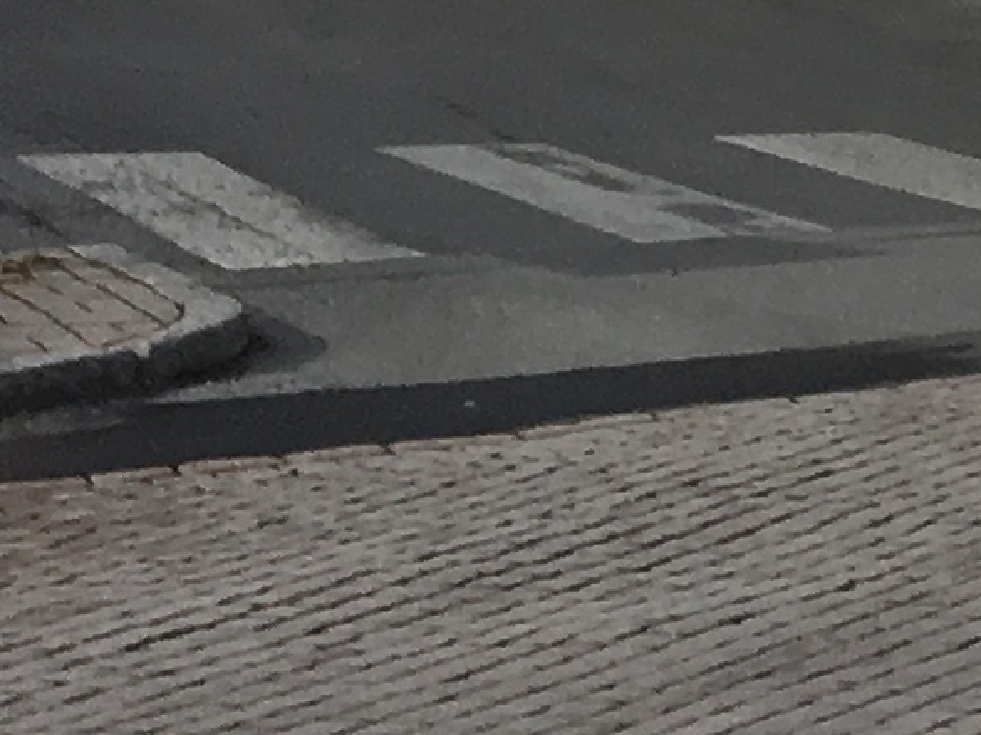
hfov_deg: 8.2
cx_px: 3082
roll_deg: +0.0
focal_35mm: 200
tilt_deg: +4.0
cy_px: -1022
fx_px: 5664
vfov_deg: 7.0
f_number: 2.2
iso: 25
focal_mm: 4.15
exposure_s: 1/1637
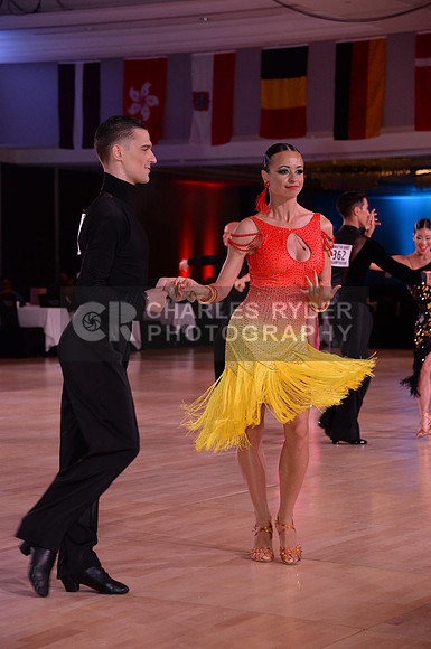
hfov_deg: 14.8
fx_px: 1657
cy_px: 324
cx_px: 216
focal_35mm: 92
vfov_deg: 22.2
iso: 2000
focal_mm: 92
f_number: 5.6
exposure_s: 1/250
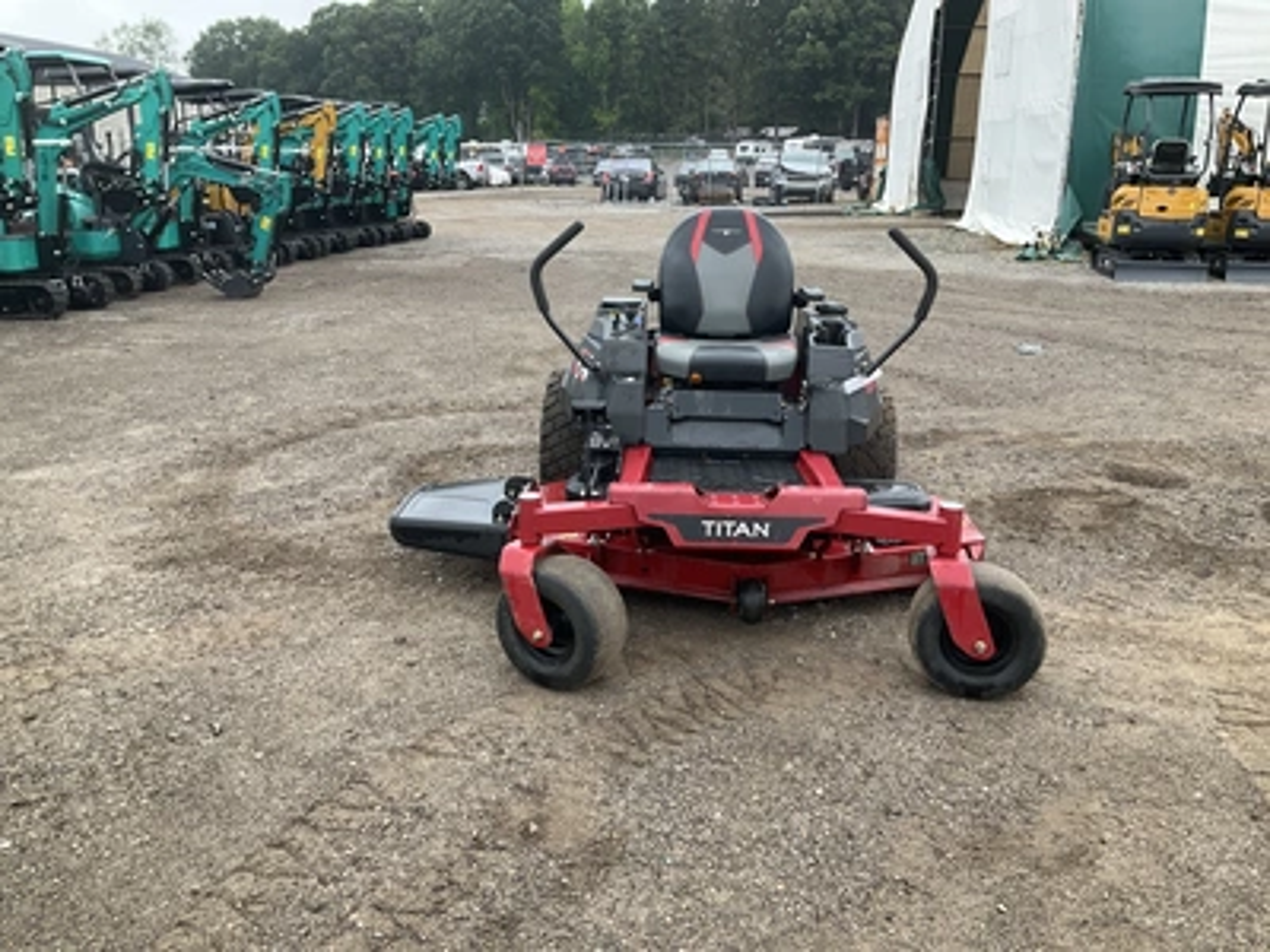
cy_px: 476
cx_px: 635
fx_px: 1064
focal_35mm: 29
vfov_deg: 48.2
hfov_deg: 61.7
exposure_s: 1/122
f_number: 1.8
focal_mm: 3
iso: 20
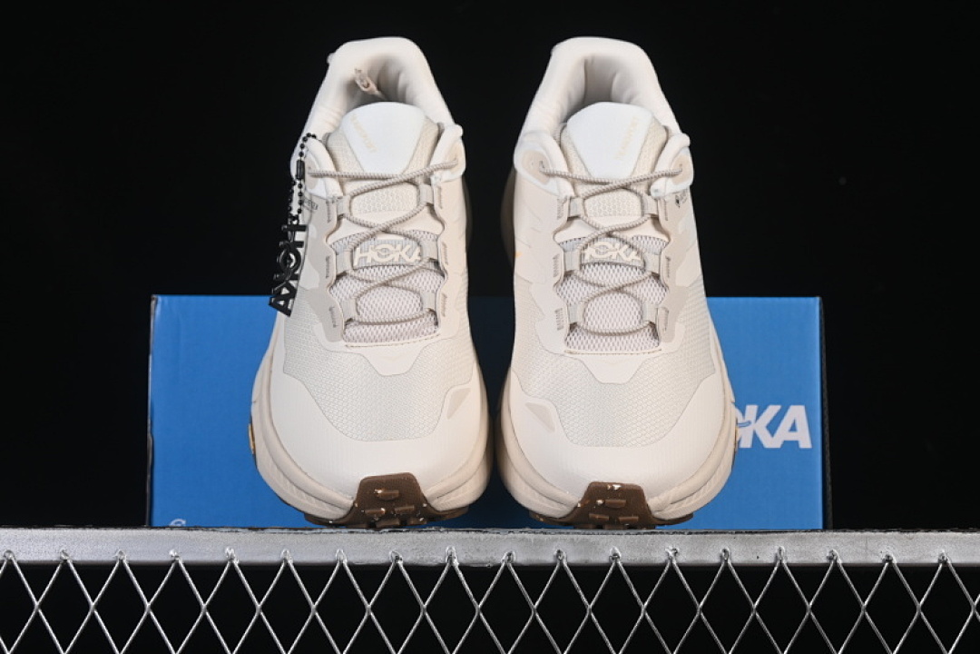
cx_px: 490
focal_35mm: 75
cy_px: 327
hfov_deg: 27.0
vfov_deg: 18.2
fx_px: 2042
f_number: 8
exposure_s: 1/80
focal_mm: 50
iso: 160
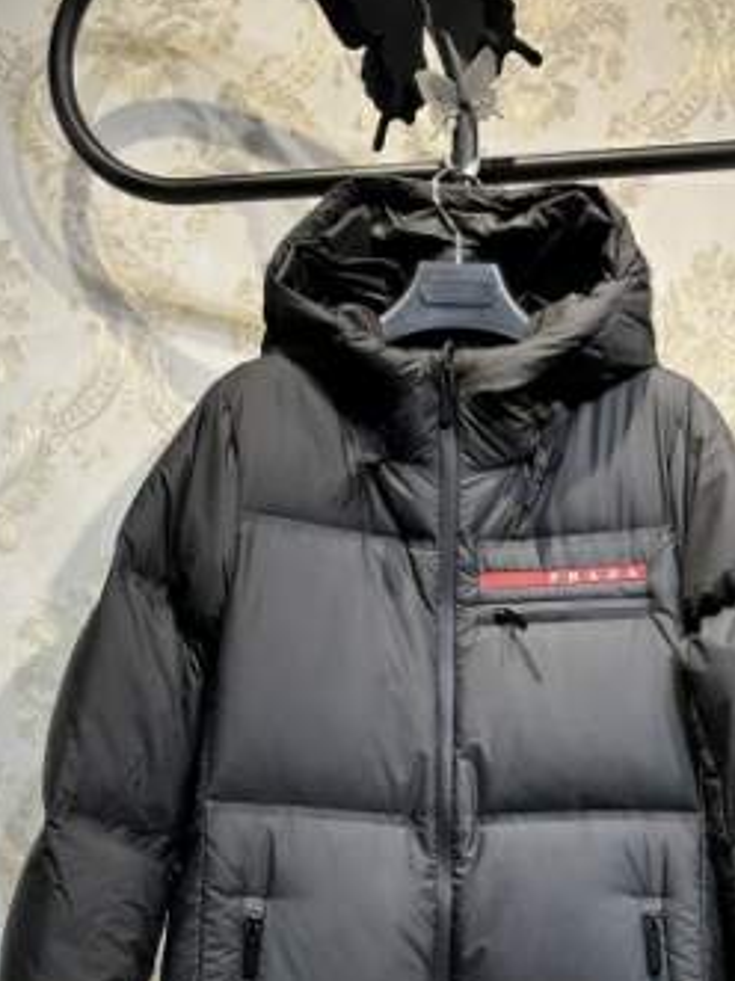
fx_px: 1813
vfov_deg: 28.8
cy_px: 919
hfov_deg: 22.9
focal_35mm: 64
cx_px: 415
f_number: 1.8
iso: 20
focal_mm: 3
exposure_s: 1/186
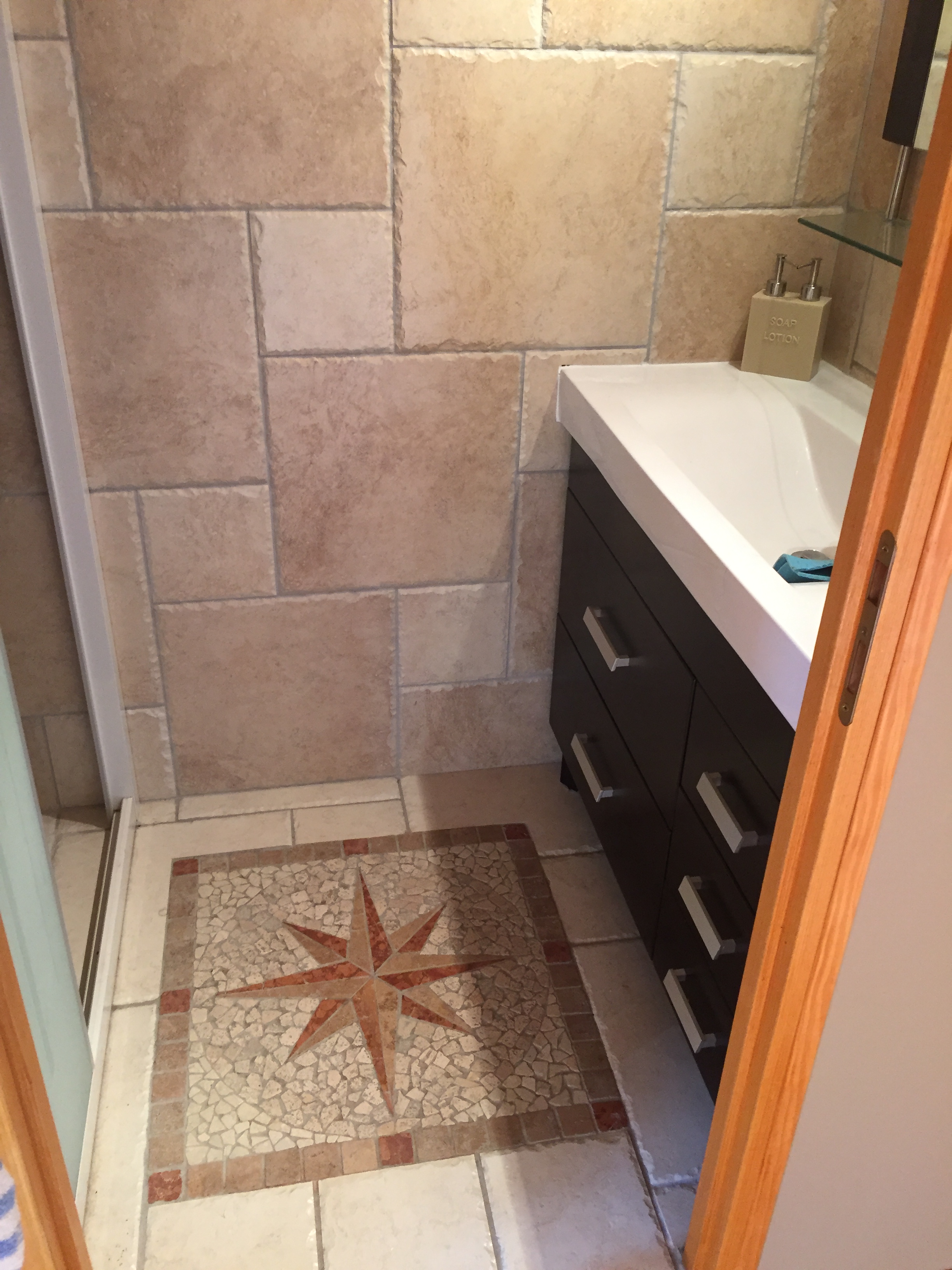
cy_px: 635
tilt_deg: -29.3
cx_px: 476
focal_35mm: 29
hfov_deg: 48.2
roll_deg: -2.3
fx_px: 1063
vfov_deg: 61.7
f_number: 2.2
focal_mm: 4.15
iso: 160
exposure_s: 1/33
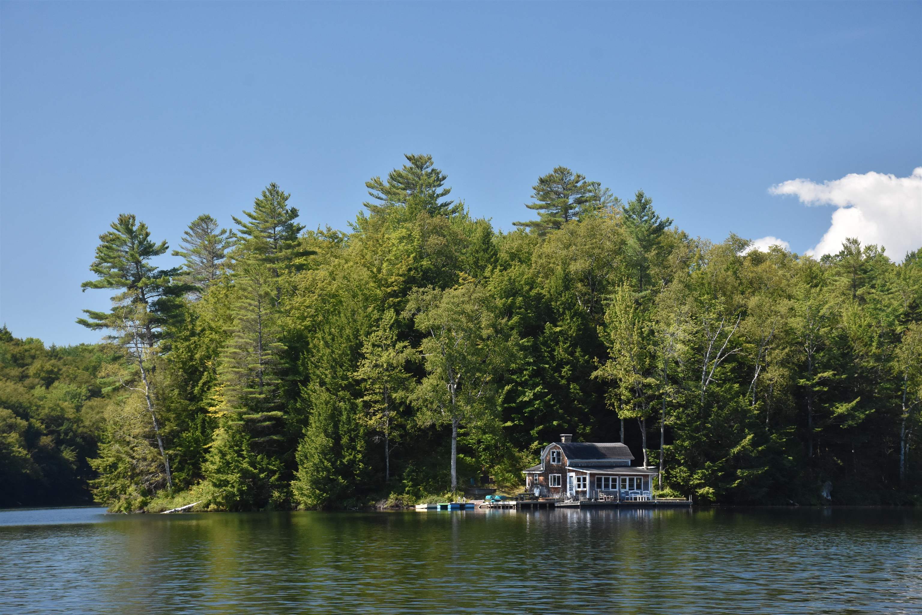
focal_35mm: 99
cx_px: 461
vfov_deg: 13.8
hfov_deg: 20.6
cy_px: 308
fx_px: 2535
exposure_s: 1/500
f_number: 8
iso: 800
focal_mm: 66
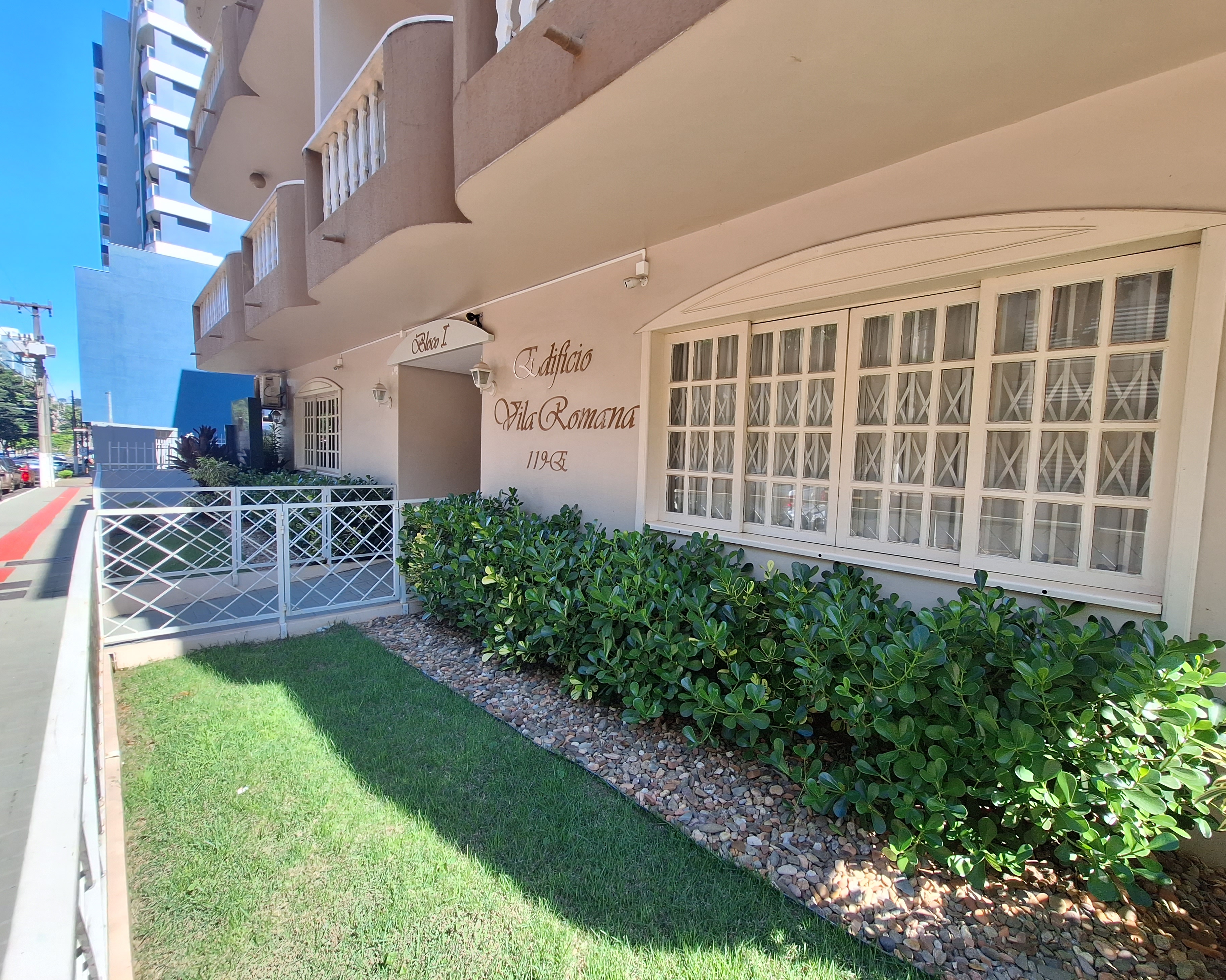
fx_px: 508
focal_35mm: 14
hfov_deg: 100.4
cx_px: 673
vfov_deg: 88.0
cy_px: 505
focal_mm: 1.74
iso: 40
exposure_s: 1/576
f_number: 2.2
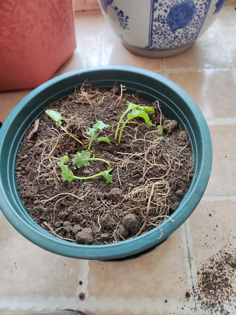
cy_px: 158
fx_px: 227
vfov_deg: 69.4
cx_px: 118
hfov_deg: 54.9
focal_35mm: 25
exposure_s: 1/50
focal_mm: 4.71
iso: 181
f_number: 1.79
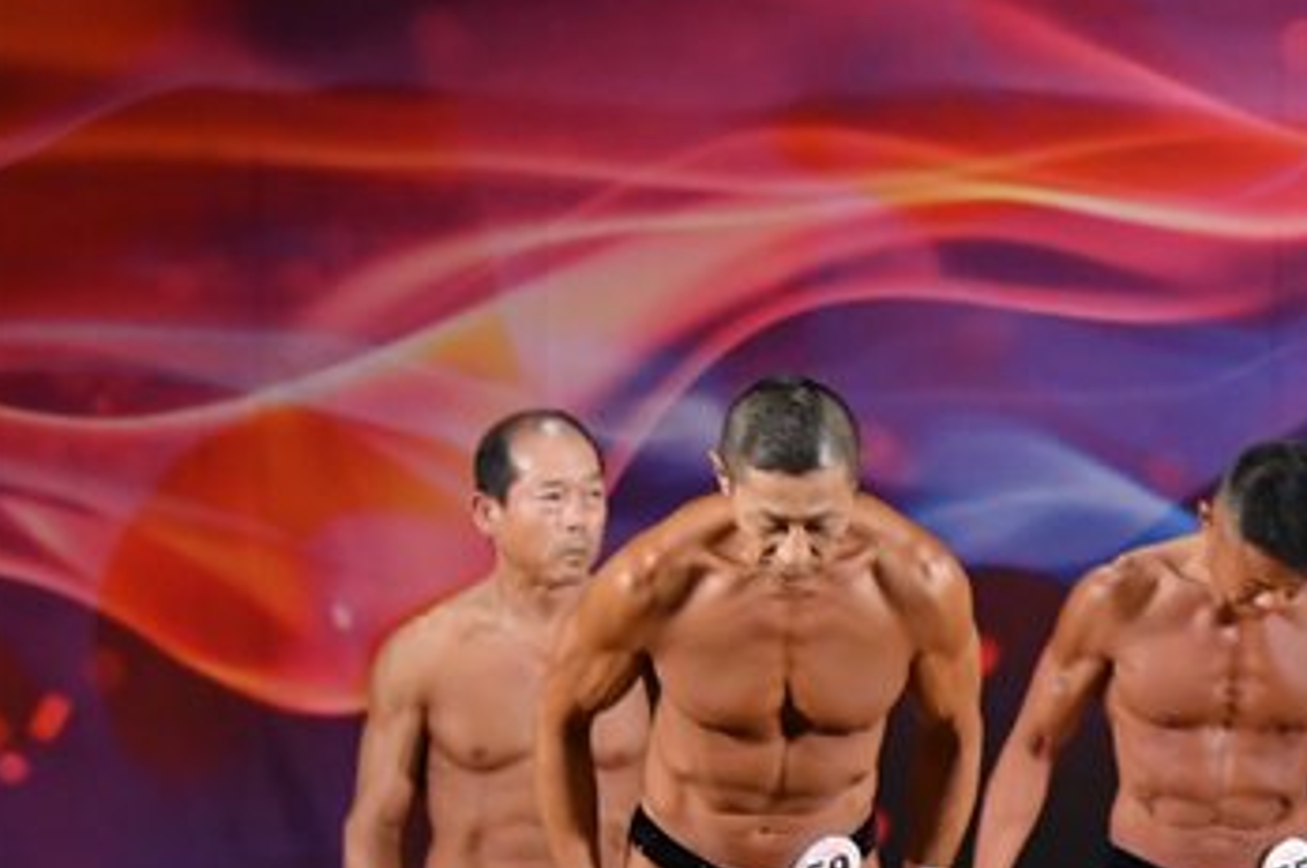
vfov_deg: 3.5
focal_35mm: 388
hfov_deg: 5.3
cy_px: 804
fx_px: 14067
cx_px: 1433
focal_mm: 116
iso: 3200
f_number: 5.6
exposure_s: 1/400
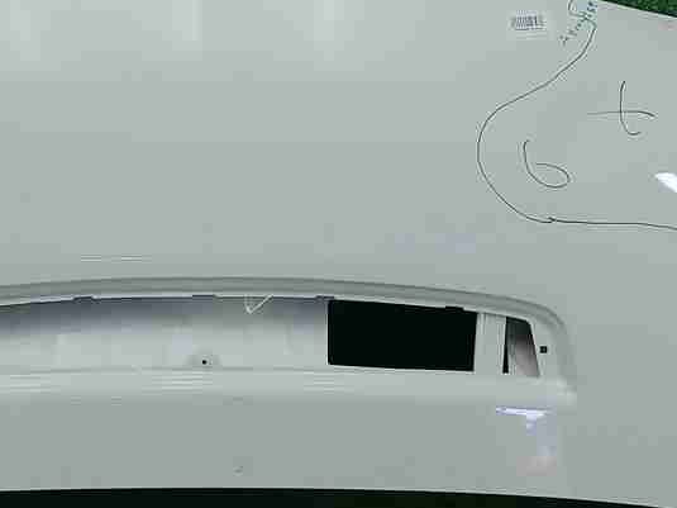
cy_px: 248
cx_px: 233
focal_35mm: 70
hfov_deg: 27.6
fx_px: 1369
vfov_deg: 21.0
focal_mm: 5.4
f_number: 1.8
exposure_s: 1/100
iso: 64
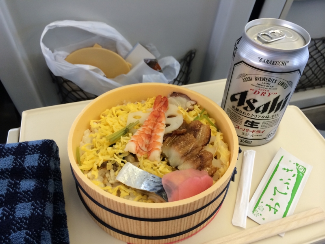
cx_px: 162
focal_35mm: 30
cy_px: 122
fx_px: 282
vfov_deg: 46.8
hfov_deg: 60.0
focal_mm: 4.12
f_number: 2.2
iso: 64
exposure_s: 1/30
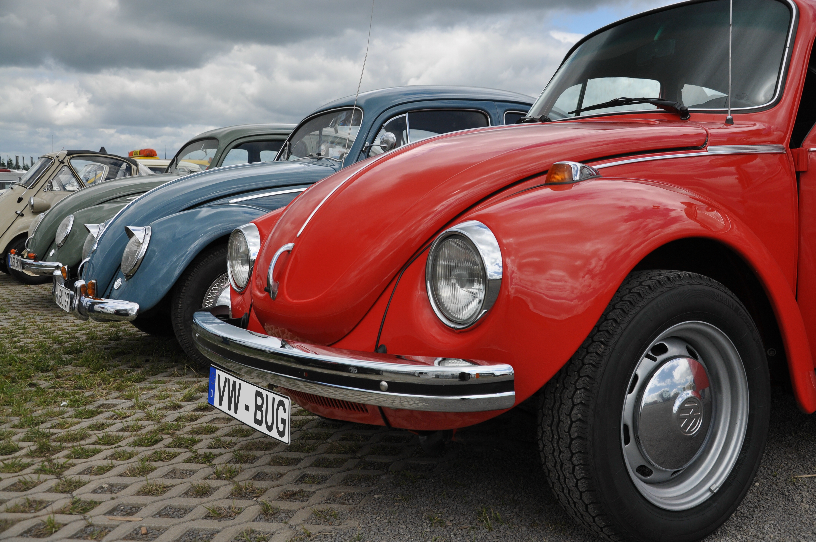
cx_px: 408
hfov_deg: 51.3
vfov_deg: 35.4
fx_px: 849
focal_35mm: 38
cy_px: 271
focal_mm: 25
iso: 320
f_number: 5.6
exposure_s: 1/640
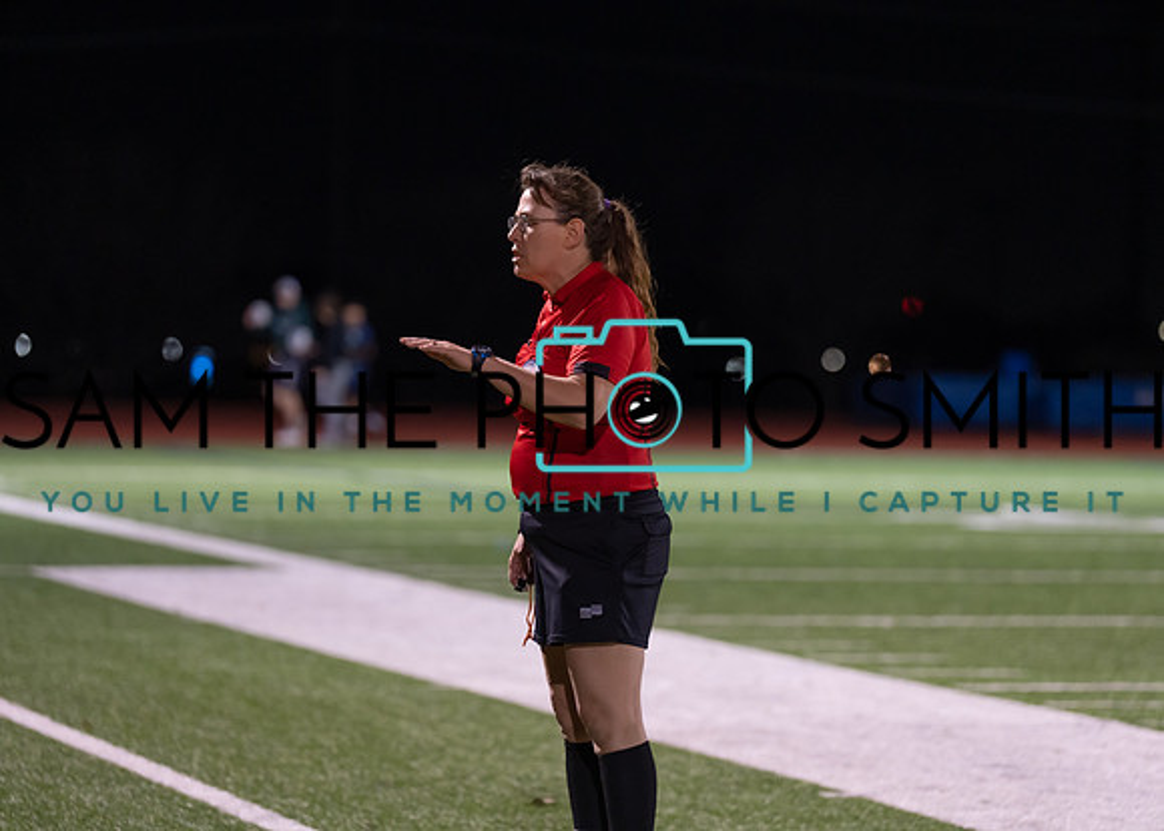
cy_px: 416
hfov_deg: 12.8
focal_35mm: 157
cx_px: 582
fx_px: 5195
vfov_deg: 9.1
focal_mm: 150
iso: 2000
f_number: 2.8
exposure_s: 1/320
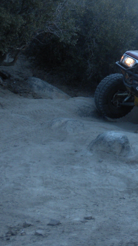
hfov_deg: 14.4
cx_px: 129
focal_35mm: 83
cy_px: 74
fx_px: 540
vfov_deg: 25.4
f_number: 3.5
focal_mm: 6.6
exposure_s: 1/91.6
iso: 64
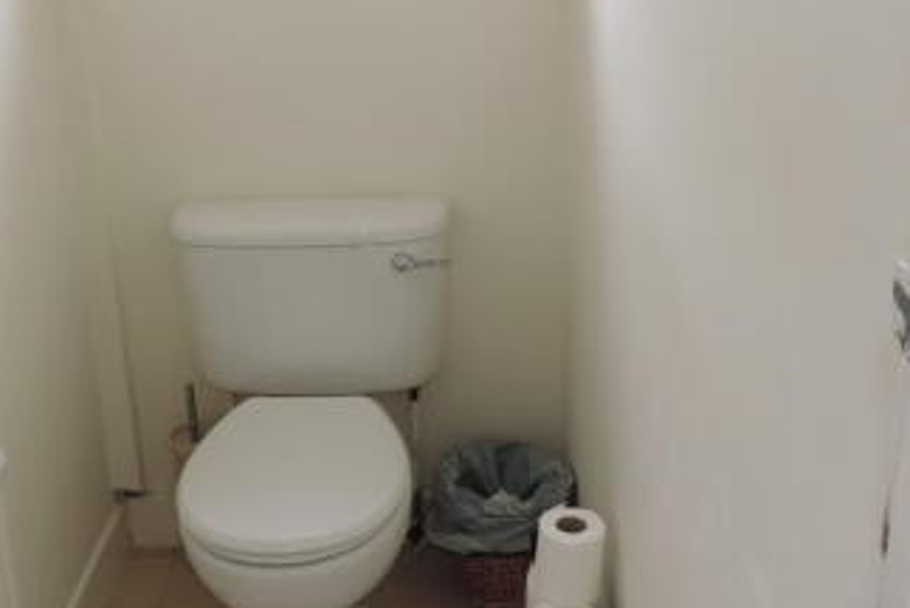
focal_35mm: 45
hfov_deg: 43.3
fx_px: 1138
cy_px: 289
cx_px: 359
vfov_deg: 29.9
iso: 80
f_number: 3
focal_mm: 4.3
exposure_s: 1/40
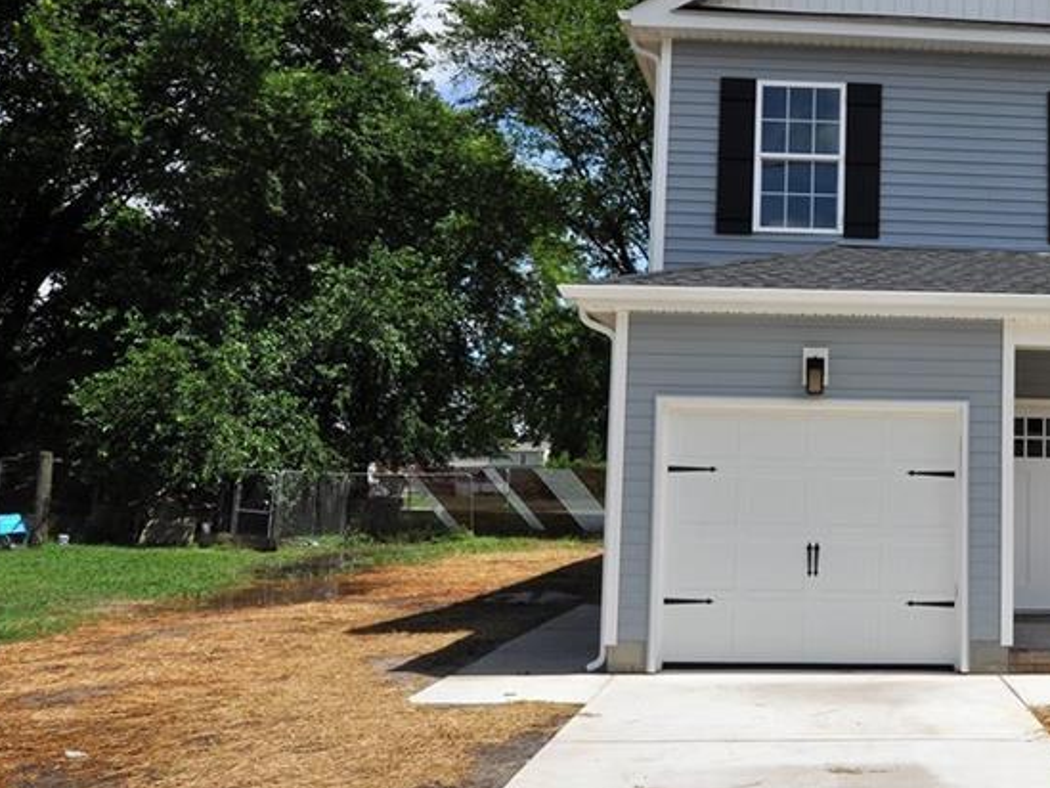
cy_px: 366
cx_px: 893
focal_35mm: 35
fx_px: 1059
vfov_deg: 40.8
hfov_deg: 48.6
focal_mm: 13
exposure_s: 1/400
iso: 200
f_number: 10
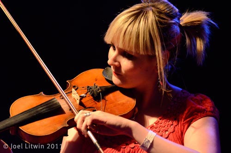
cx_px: 116
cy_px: 76
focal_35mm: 255
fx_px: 1633
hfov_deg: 8.1
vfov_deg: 5.4
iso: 5000
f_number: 2.8
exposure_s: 1/1000
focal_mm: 170
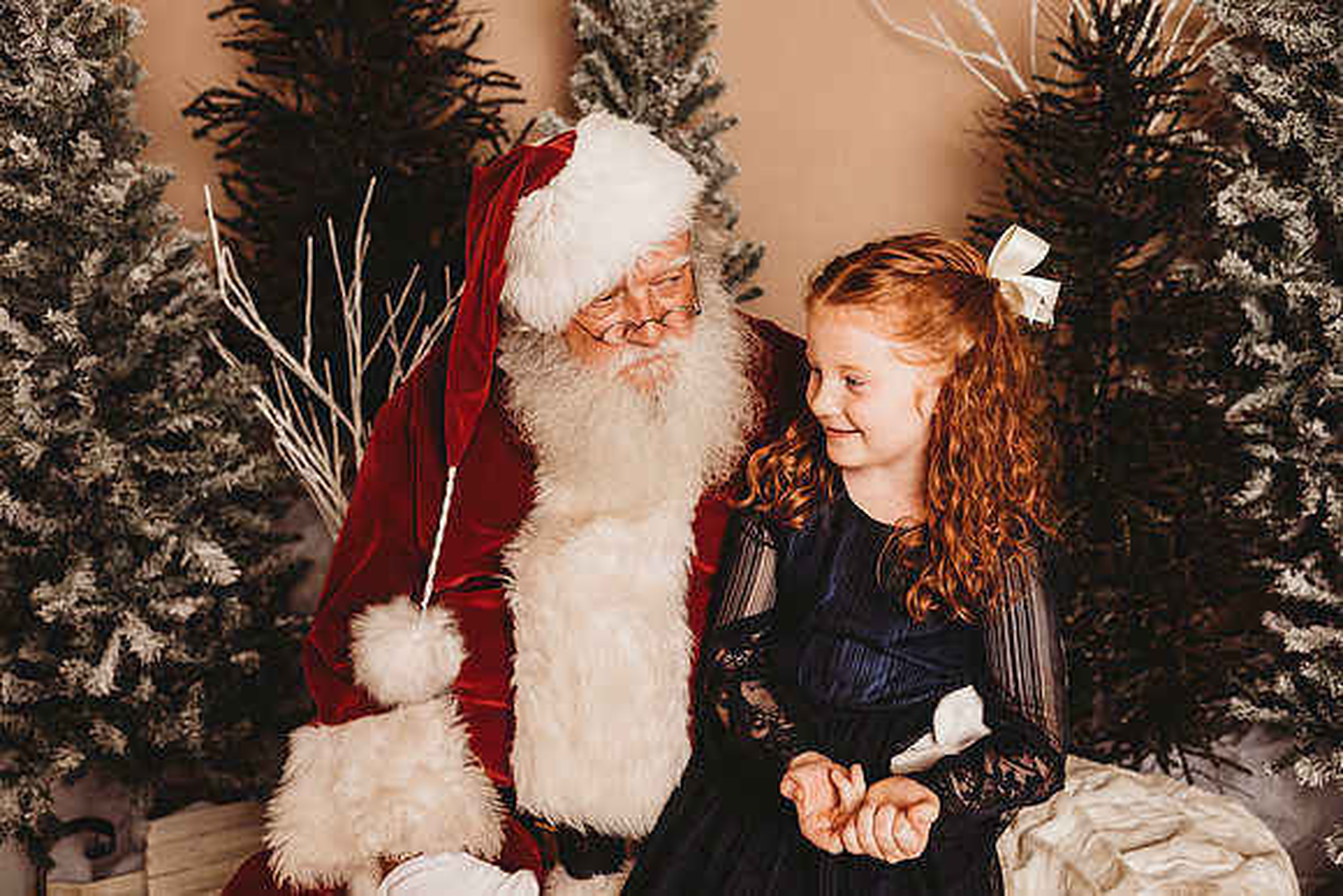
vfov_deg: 37.9
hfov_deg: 54.4
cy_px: 448
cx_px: 672
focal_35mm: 35
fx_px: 1306
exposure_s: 1/160
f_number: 4
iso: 100
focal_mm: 35
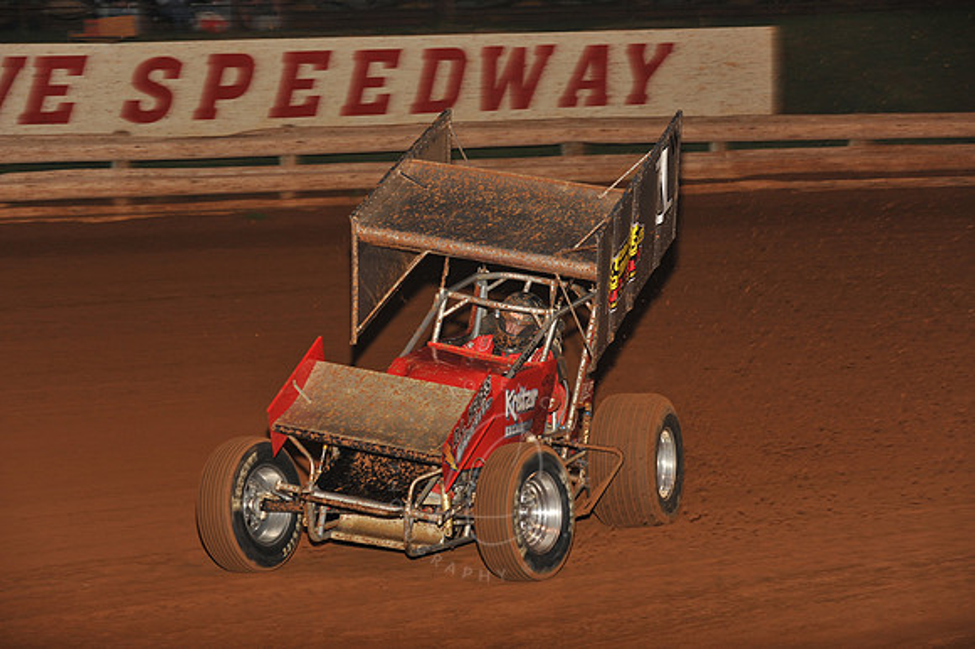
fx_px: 3248
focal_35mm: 120
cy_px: 324
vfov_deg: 11.4
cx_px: 488
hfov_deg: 17.1
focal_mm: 120
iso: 800
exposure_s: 1/320
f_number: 6.3
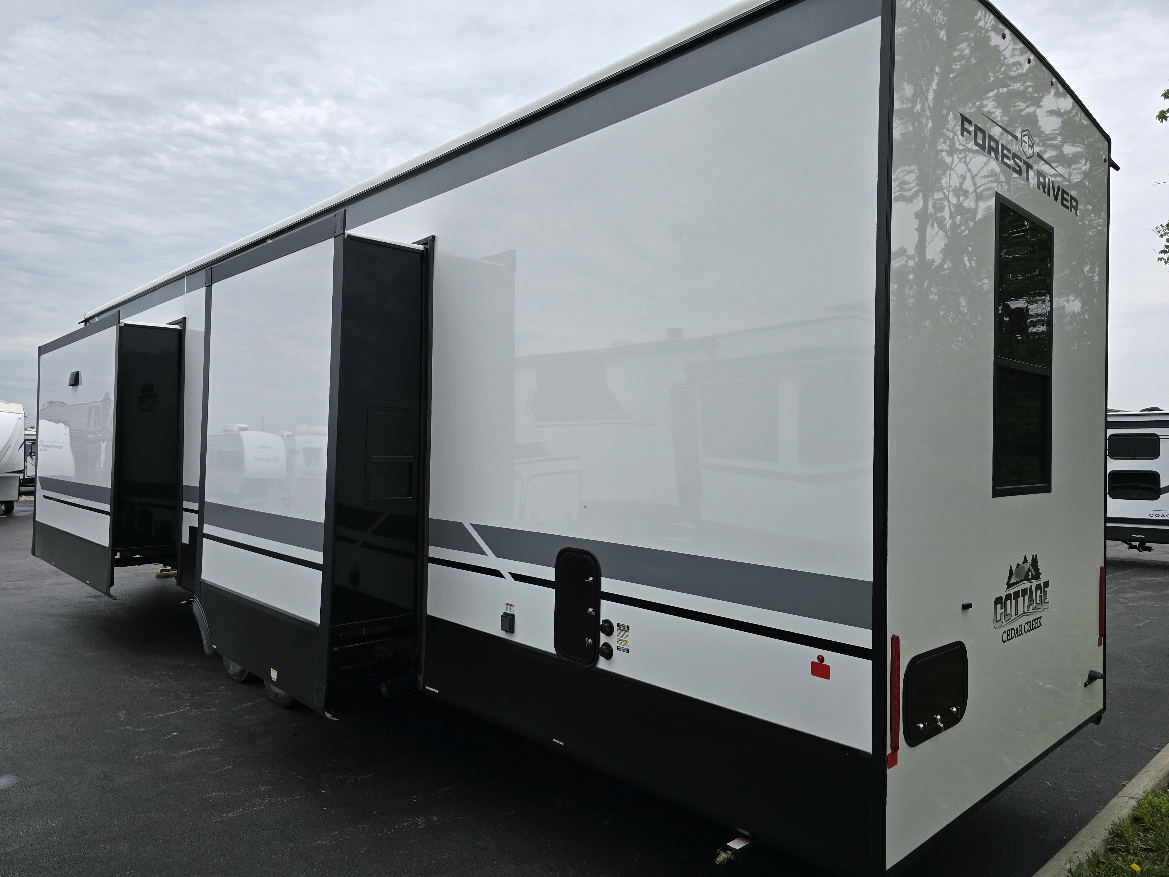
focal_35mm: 23
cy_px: 438
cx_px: 584
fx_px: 777
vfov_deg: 58.9
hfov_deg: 73.9
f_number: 1.7
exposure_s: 1/661
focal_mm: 6.3
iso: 12
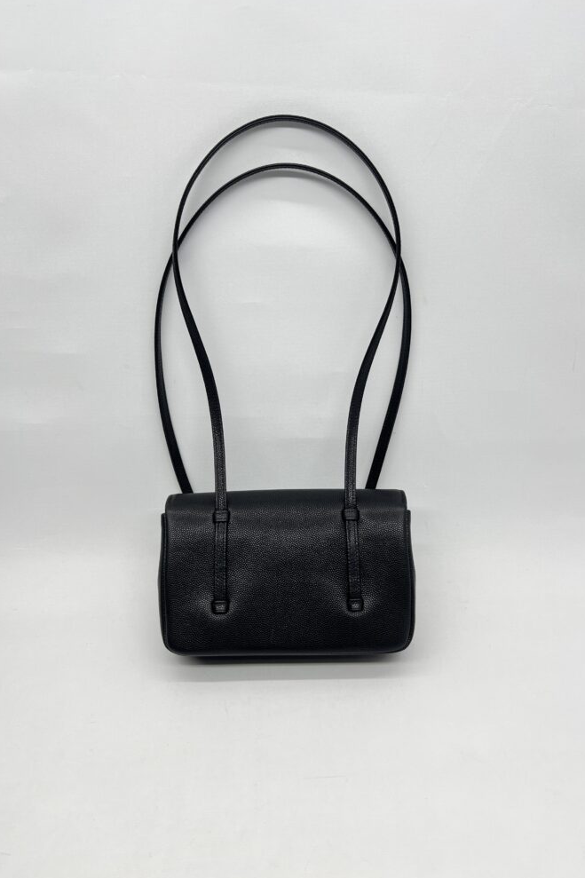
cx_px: 289
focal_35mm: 28
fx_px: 683
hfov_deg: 46.4
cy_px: 444
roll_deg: +0.8
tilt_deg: -25.5
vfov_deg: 65.5
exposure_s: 1/122
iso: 32
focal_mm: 5.7
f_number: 1.5
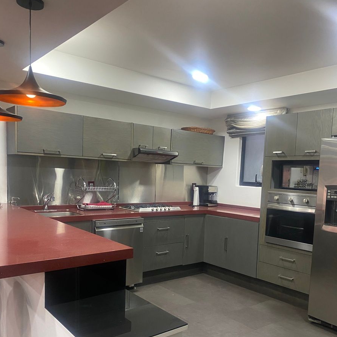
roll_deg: -2.2
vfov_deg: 52.1
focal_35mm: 31
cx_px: 167
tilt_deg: -4.1
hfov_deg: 52.5
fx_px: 341
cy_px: 205
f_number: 1.8
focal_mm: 4.25
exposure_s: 1/60
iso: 250
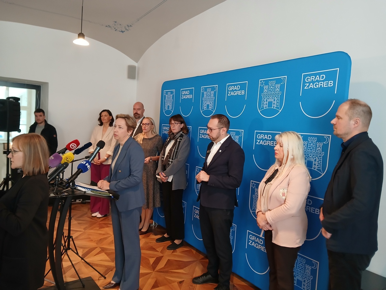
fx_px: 290
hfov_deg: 67.3
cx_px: 193
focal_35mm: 26
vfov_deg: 53.1
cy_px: 145
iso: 250
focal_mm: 3.98
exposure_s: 1/33.3
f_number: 1.8
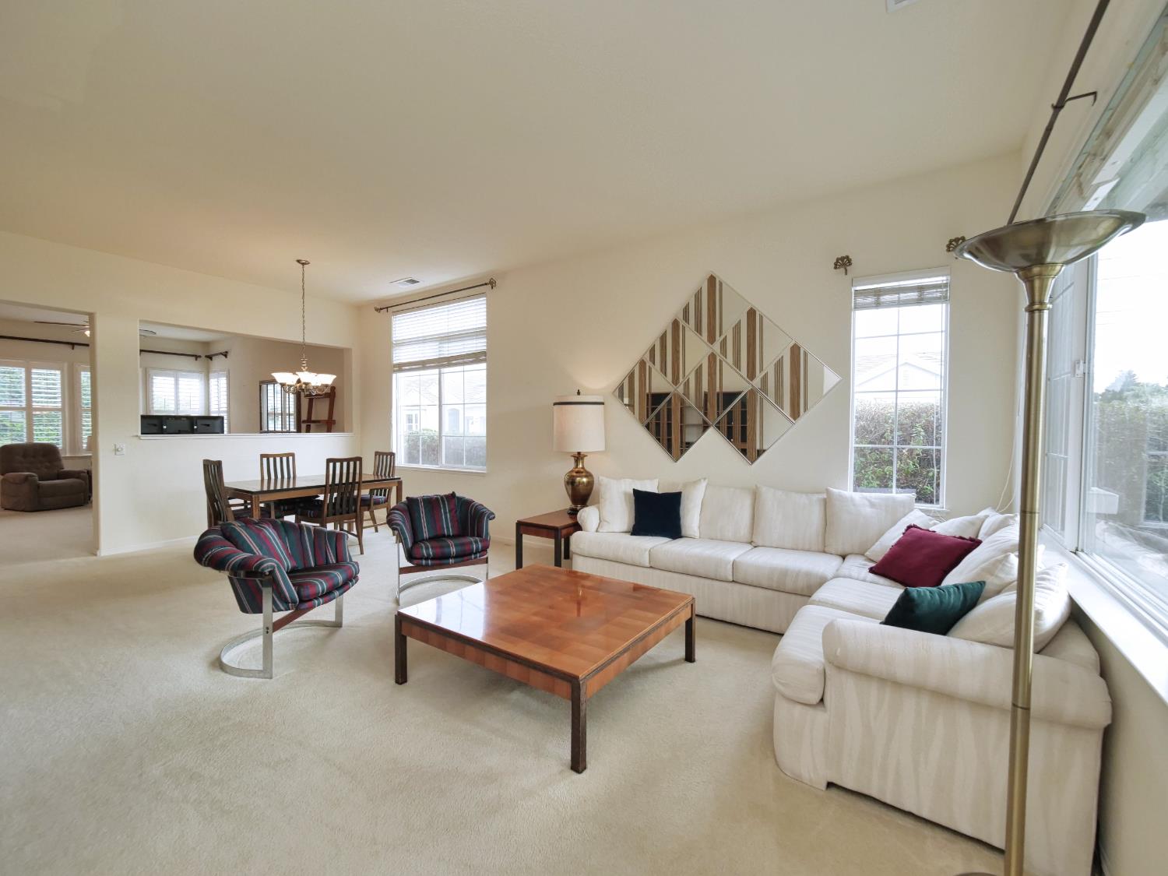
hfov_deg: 102.1
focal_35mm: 14
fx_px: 472
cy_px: 438
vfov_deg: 85.7
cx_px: 584
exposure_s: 1/160
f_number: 4.5
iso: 800
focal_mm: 7
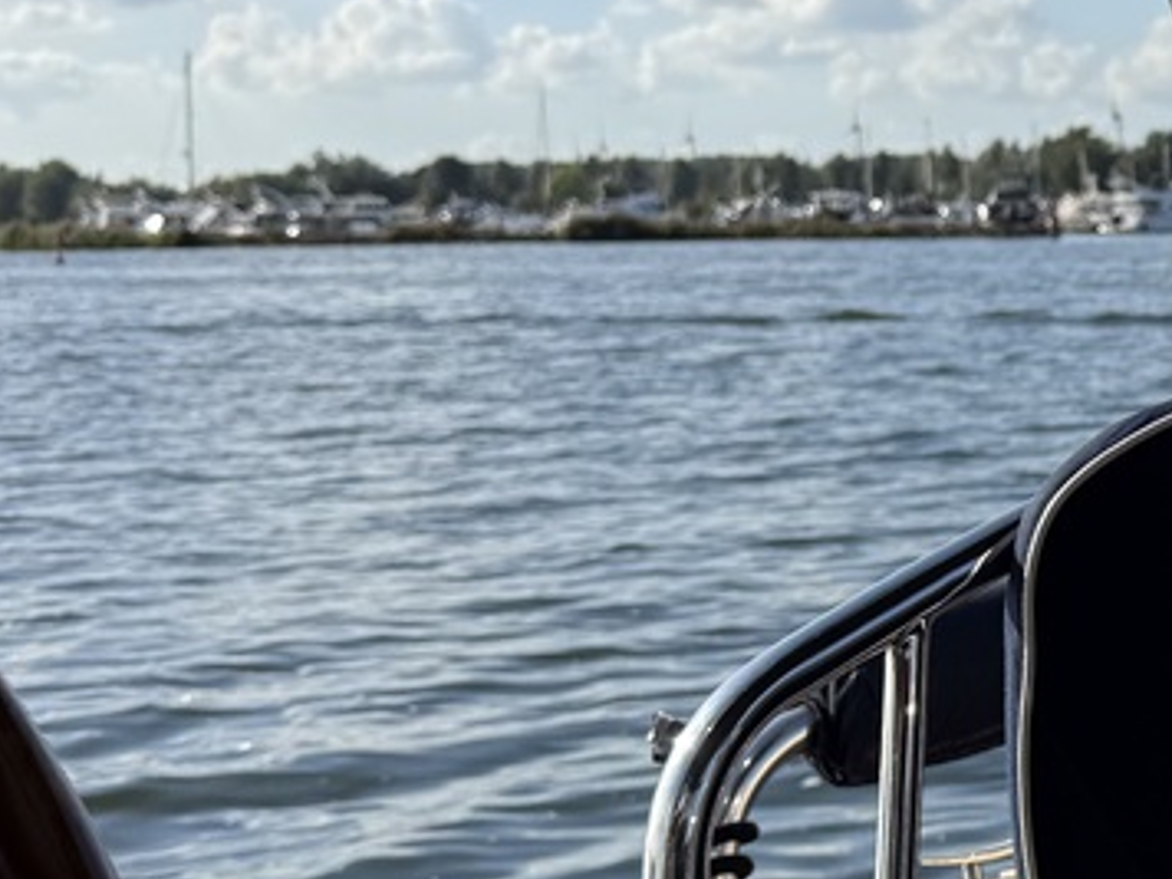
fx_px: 2742
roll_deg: +1.5
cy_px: 537
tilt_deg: -6.2
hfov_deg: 21.2
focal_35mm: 81
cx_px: 1633
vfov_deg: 18.2
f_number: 1.78
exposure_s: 1/5319
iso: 80
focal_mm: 6.76
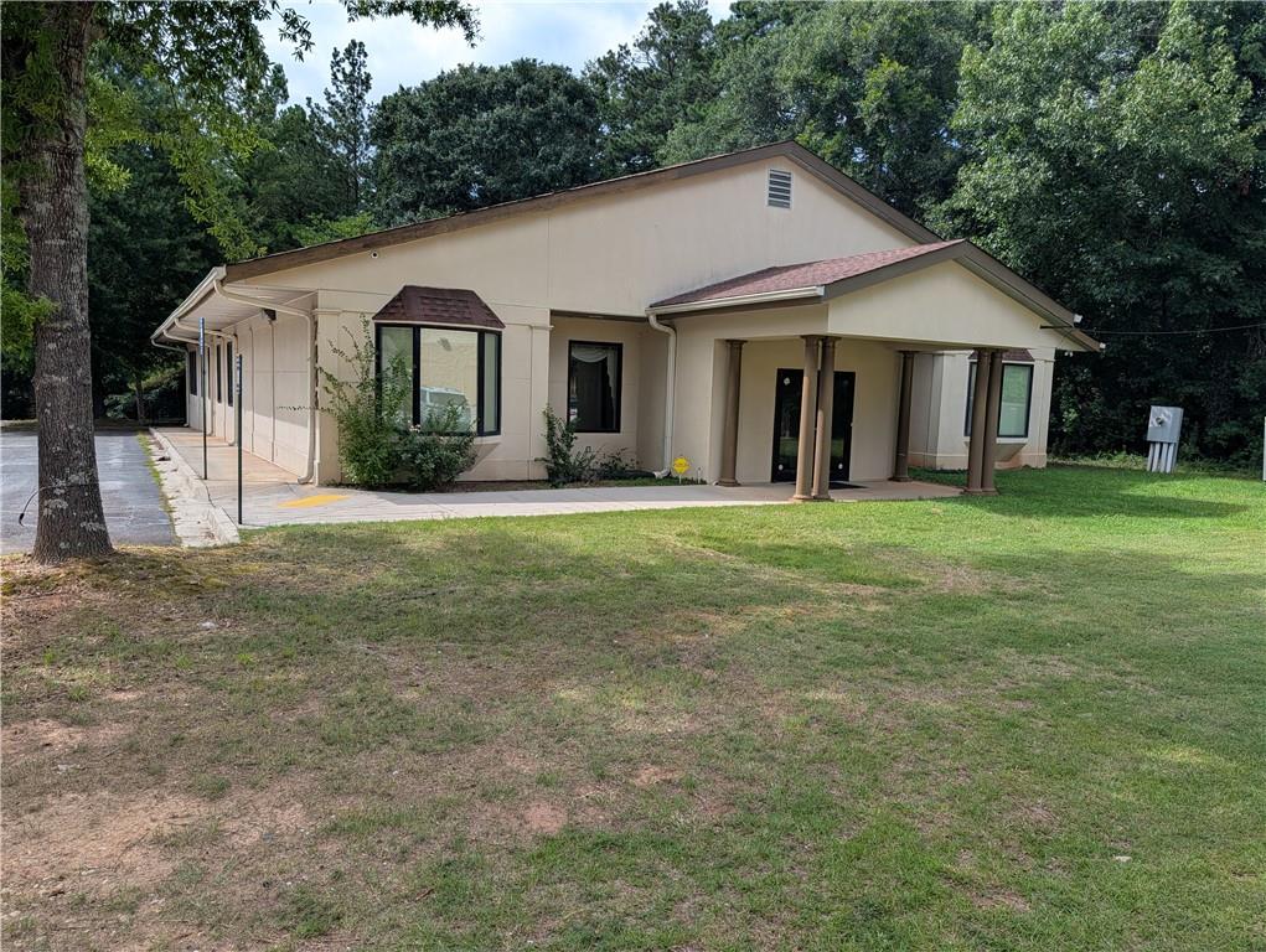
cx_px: 633
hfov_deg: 71.5
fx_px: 879
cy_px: 476
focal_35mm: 24
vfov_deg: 56.9
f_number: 1.68
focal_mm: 6.9
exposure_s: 1/730
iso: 19
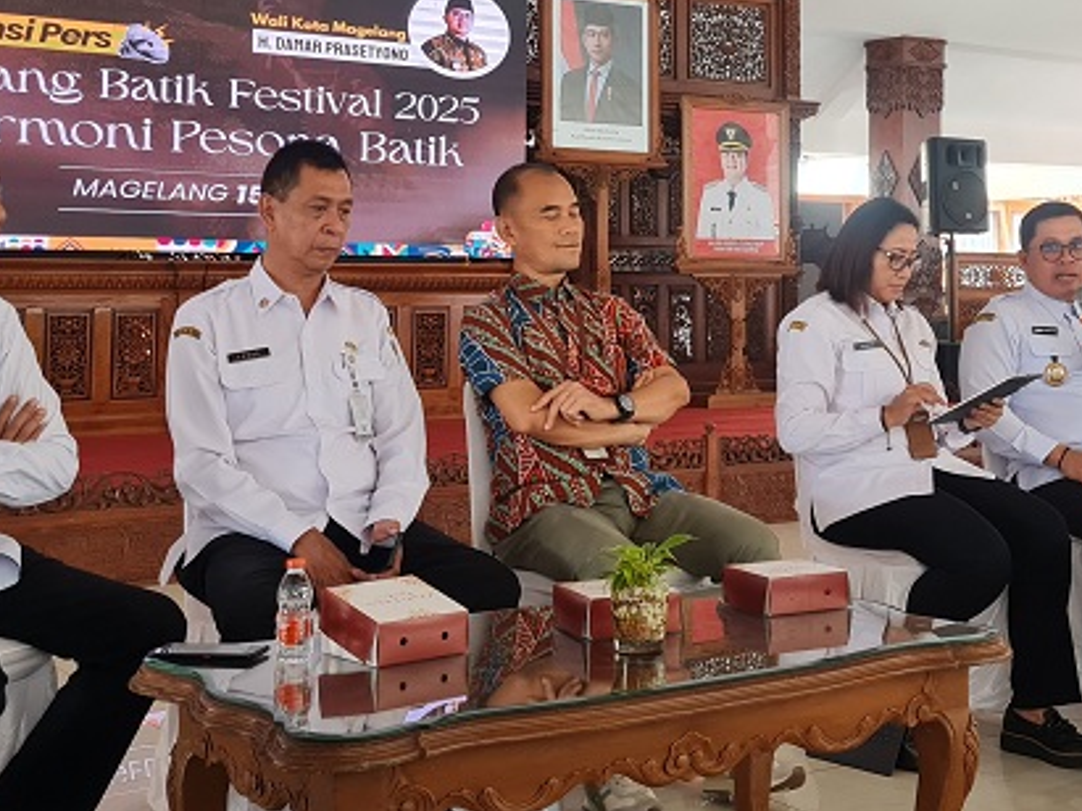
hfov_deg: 33.4
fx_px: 1781
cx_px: 742
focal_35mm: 57
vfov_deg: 25.4
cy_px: 230
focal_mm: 5.4
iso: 125
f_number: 1.8
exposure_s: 1/100
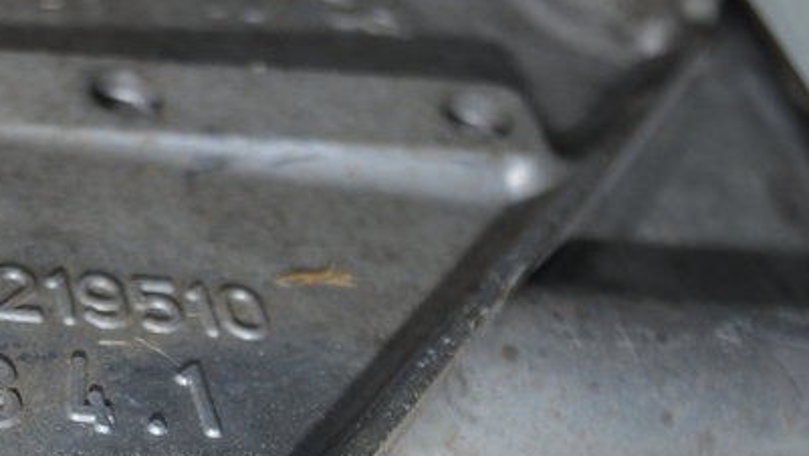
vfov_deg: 14.8
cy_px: 488
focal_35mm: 80
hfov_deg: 26.0
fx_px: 1717
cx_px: 147
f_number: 3.8
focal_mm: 20
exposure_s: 1/60
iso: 450
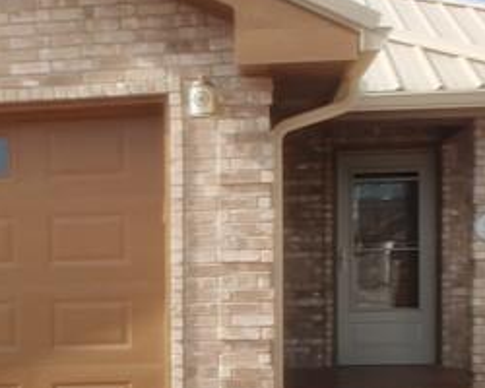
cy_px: 324
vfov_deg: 28.4
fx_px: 746
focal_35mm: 52
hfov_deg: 35.1
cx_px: 116
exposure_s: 1/854
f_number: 2.2
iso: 125
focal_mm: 2.25
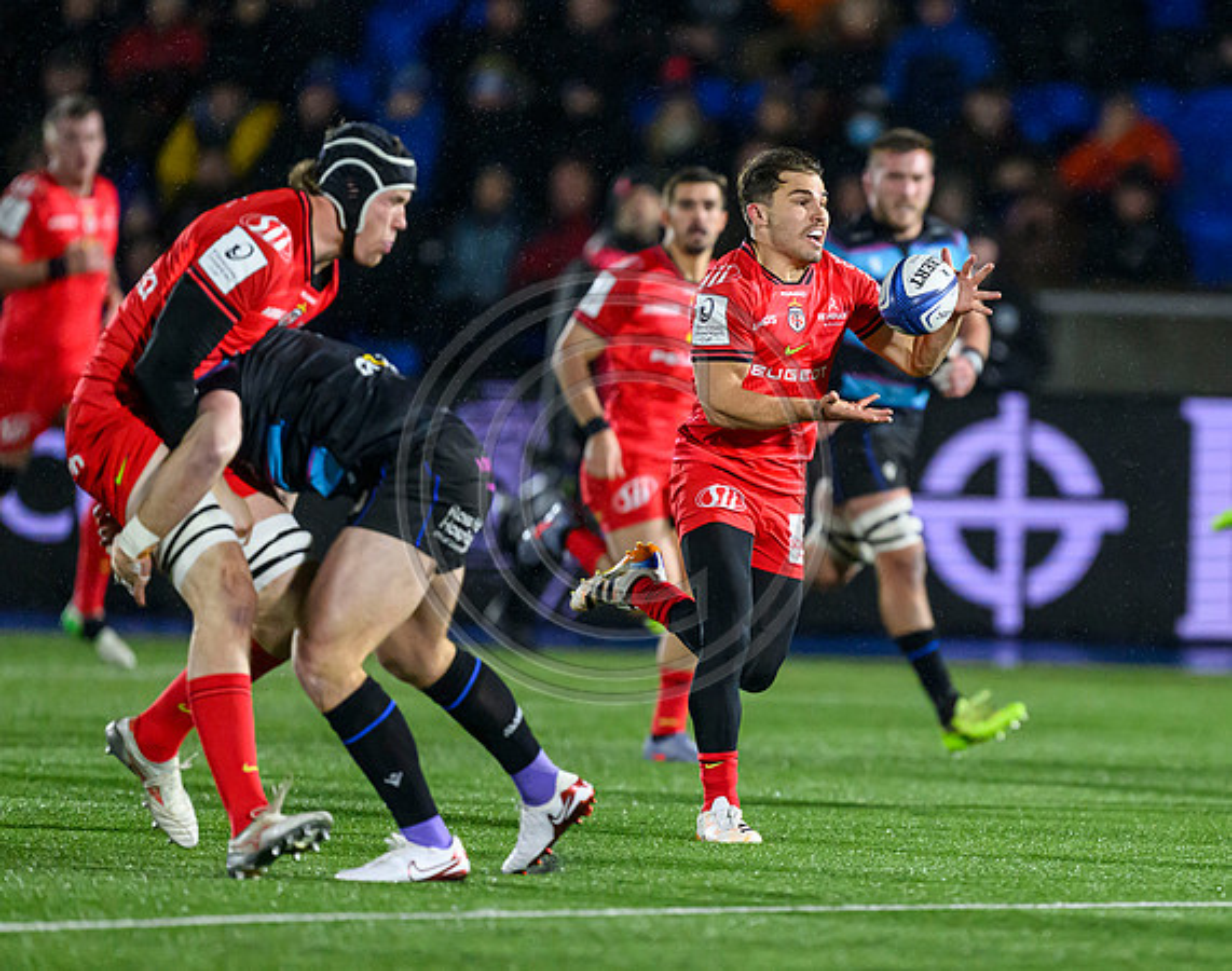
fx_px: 23383
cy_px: 474
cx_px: 903
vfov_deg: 2.4
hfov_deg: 3.0
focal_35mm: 645
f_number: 3.2
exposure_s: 1/2500
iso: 6400
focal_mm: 400
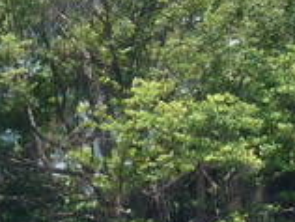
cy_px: 757
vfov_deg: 1.8
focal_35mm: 843
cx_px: 414
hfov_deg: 2.3
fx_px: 7195
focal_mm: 18.2
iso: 80
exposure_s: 1/160
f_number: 4.4
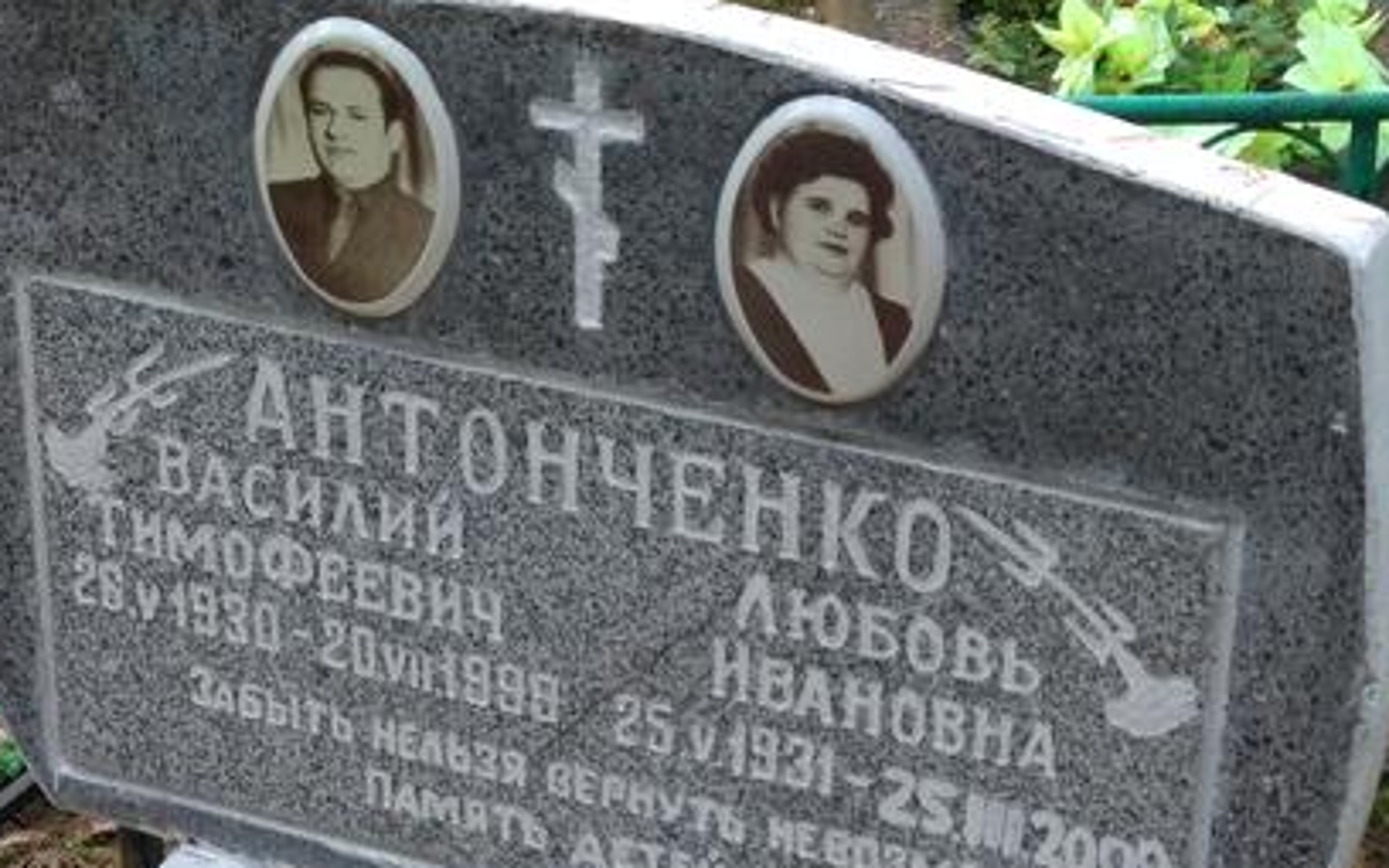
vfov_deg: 16.0
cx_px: 715
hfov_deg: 25.5
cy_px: 633
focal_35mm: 81
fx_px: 3066
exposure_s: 1/60
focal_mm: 5.99
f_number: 2.6
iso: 400
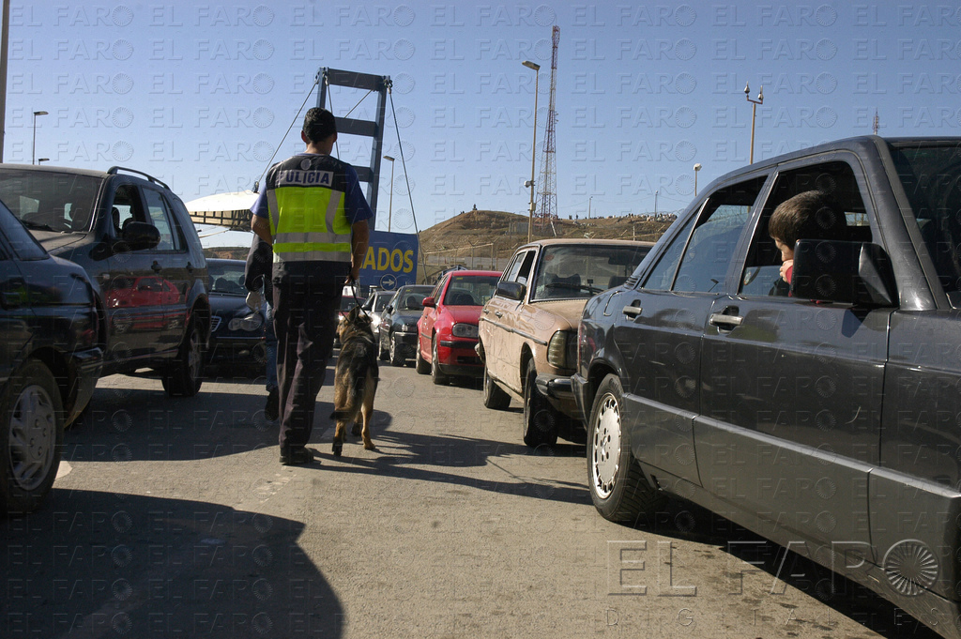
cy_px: 320
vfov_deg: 33.0
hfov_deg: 48.0
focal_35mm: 40
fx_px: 1080
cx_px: 480
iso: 800
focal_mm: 27
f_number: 7.1
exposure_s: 1/2000
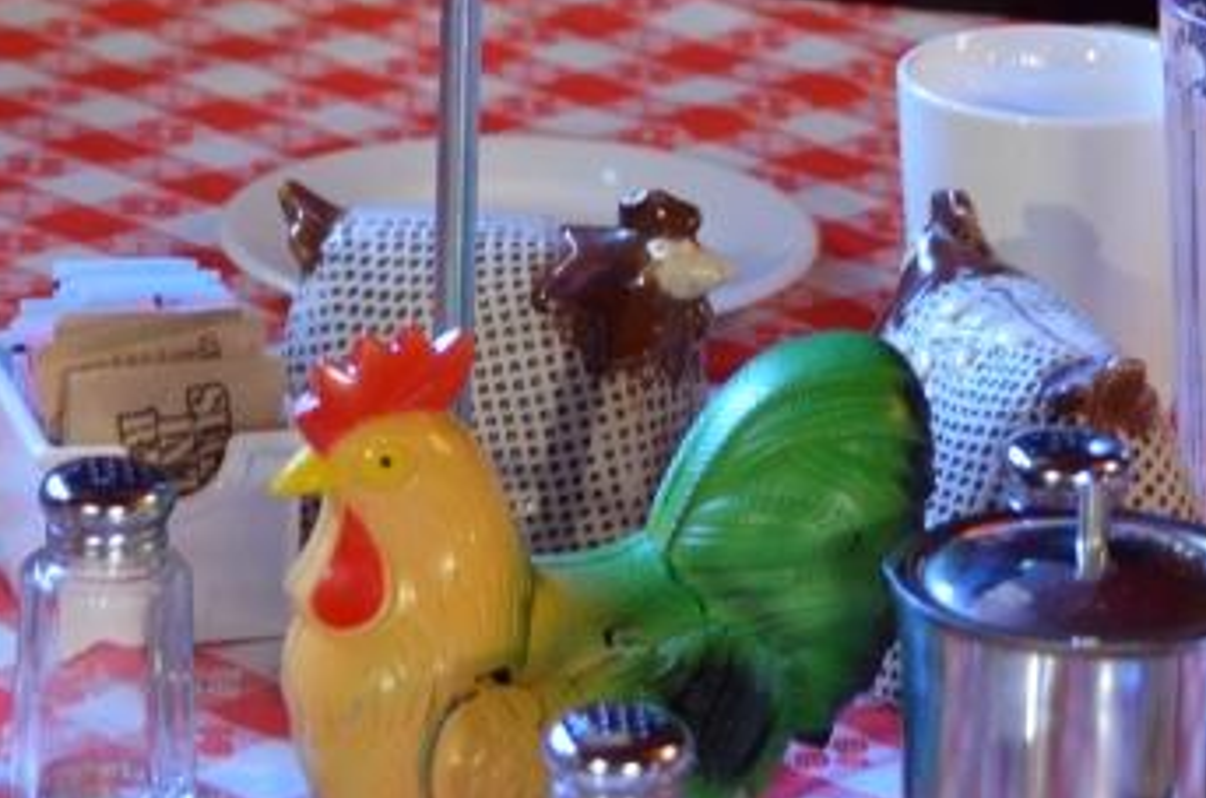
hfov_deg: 11.0
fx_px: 6283
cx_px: 475
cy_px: 28
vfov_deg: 7.2
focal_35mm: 188
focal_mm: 42
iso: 1600
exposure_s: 1/25
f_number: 4.5
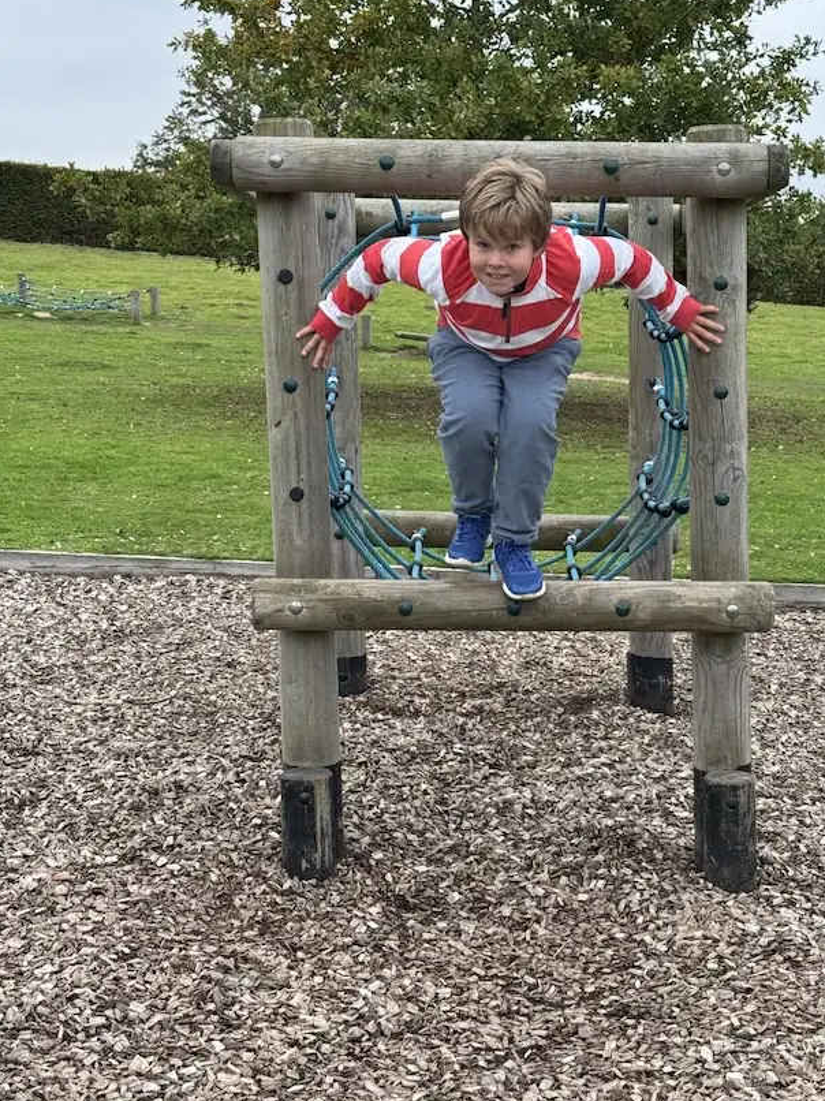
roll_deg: +0.5
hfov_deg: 24.0
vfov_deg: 31.7
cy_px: 540
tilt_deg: -6.4
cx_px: 500
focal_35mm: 61
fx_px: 1939
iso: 64
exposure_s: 1/420
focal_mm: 6.8
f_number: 1.8
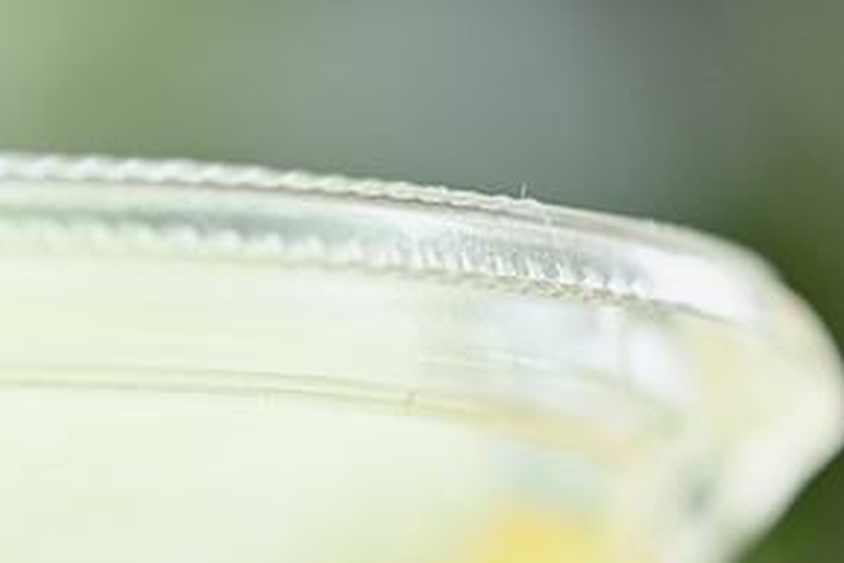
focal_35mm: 208
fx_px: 4876
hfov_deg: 9.7
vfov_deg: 6.6
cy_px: 691
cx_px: -296
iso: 800
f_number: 3.2
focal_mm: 60
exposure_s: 1/320
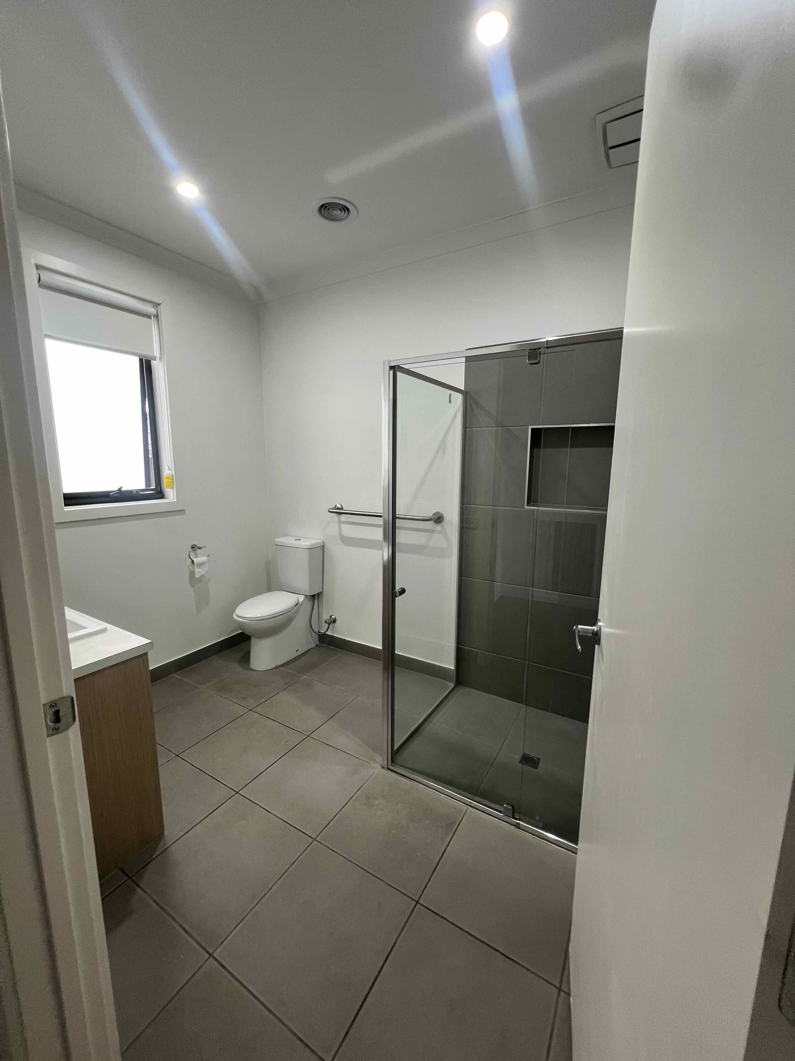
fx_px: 398
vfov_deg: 106.2
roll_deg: -0.8
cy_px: 530
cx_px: 398
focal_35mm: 13
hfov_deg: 89.9
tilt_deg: -9.7
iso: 160
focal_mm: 1.57
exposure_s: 1/100
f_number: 1.8
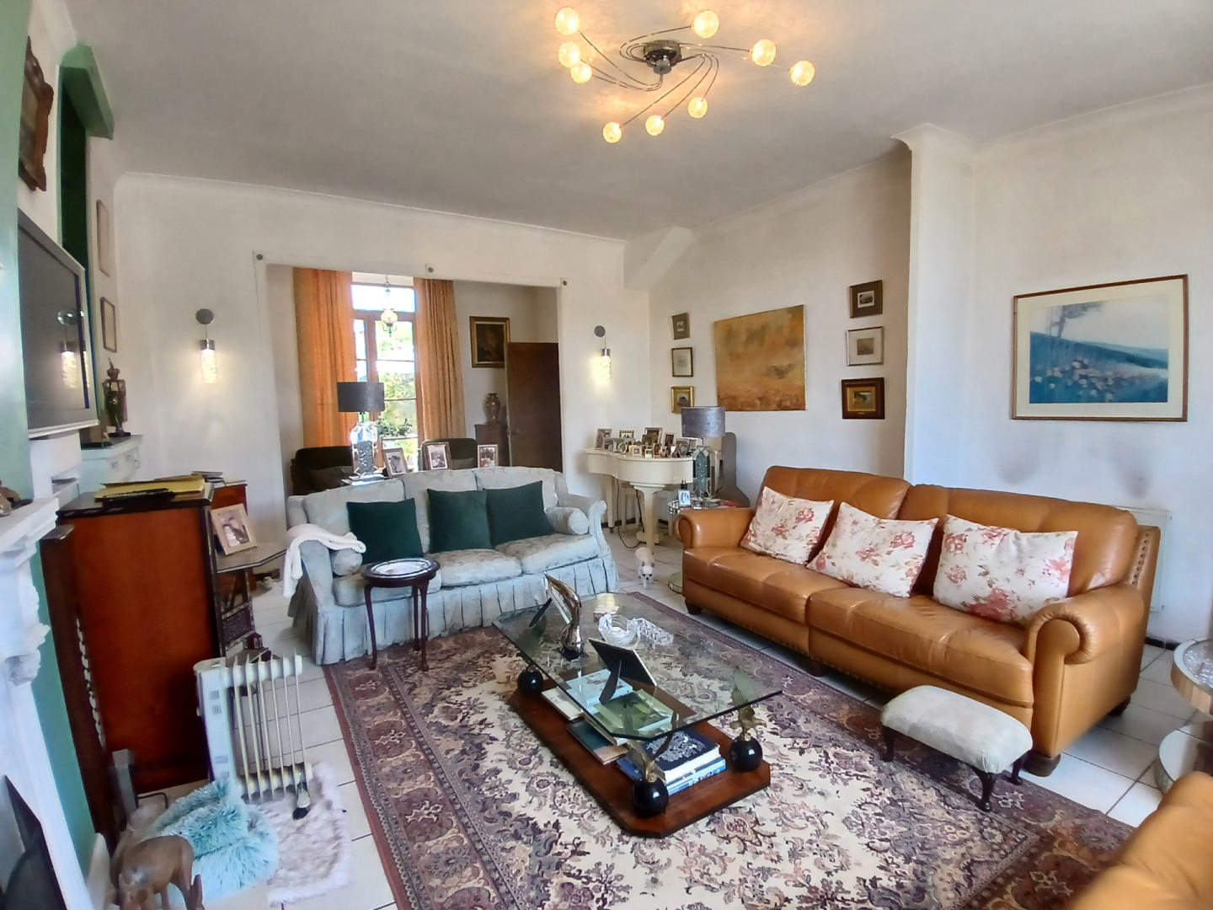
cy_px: 455
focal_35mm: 17
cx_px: 606
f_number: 2.2
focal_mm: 1.4
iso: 100
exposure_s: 1/33.3
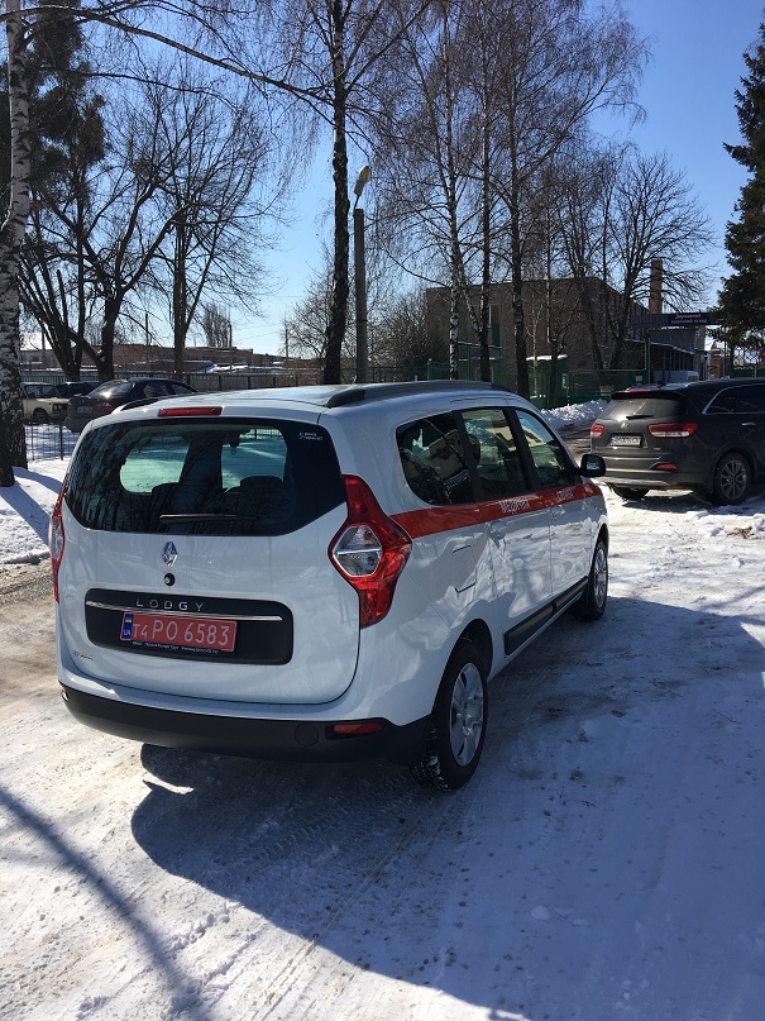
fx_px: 855
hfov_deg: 48.2
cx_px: 382
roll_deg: +0.4
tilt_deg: -7.1
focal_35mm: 29
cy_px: 510
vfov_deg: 61.7
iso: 25
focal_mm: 4.15
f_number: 2.2
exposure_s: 1/2564
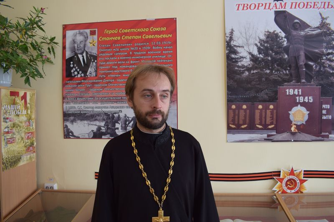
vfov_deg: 47.9
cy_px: 111
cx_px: 167
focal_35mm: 27
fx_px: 250
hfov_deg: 67.4
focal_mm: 18
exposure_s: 1/80
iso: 400
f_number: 5
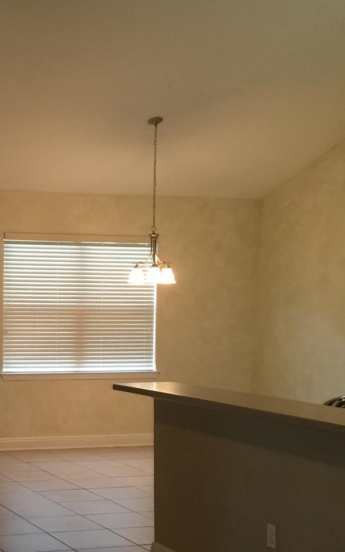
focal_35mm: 62
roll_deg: -0.5
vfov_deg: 32.8
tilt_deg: -3.6
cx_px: -62
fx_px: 932
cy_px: 337
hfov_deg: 19.8
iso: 80
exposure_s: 1/15
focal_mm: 4.15
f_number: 2.2
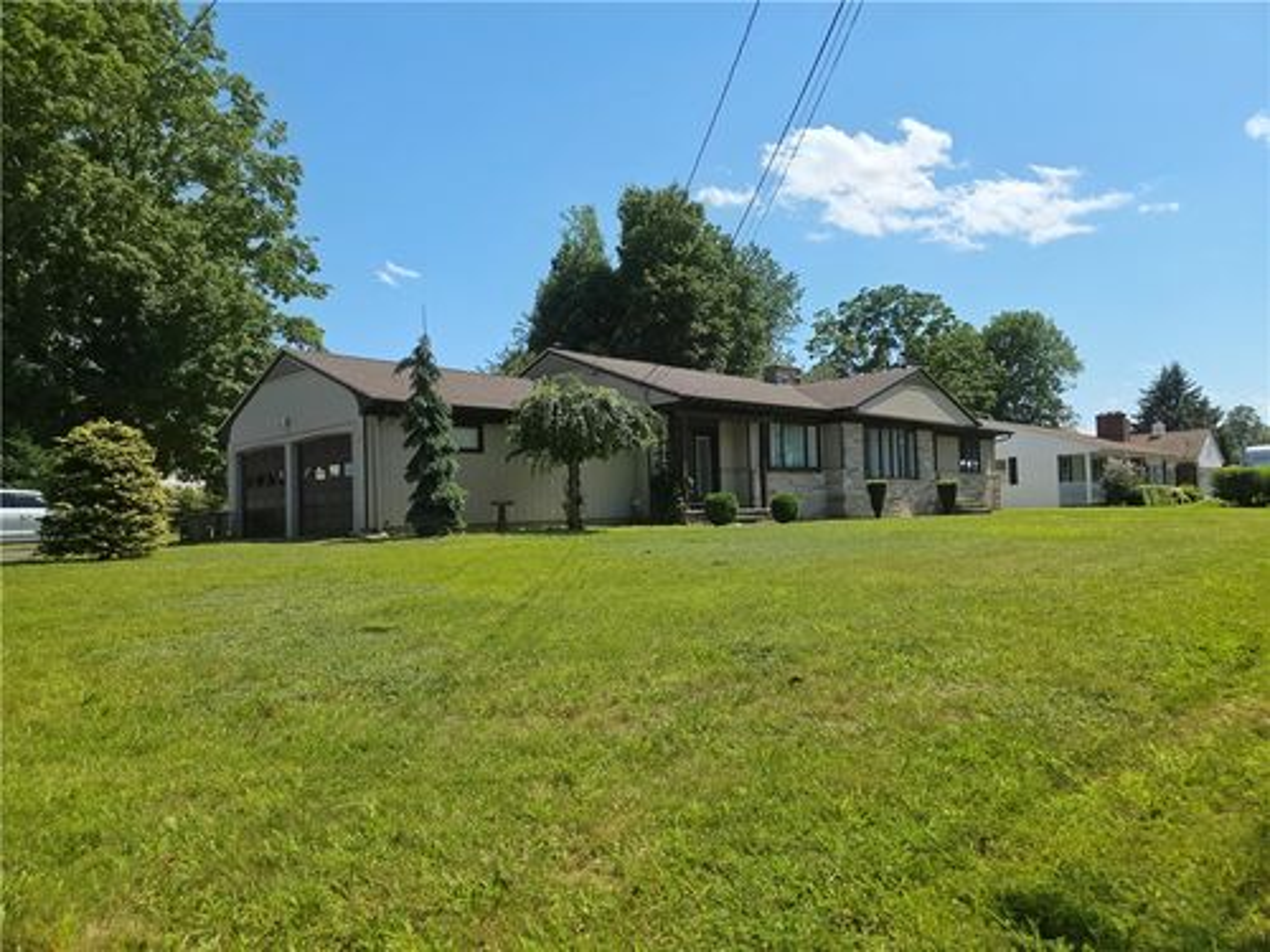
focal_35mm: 23
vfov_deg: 58.9
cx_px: 635
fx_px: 844
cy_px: 476
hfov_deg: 73.9
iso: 12
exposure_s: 1/939
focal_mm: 6.3
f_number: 1.7
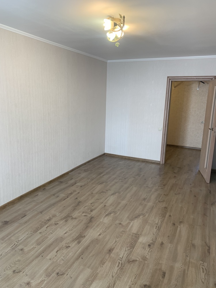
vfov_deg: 67.3
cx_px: 108
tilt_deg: -11.9
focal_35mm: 26
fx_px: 216
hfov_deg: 53.1
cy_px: 144
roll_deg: -0.9
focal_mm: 4.25
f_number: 1.8
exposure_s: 1/106
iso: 100
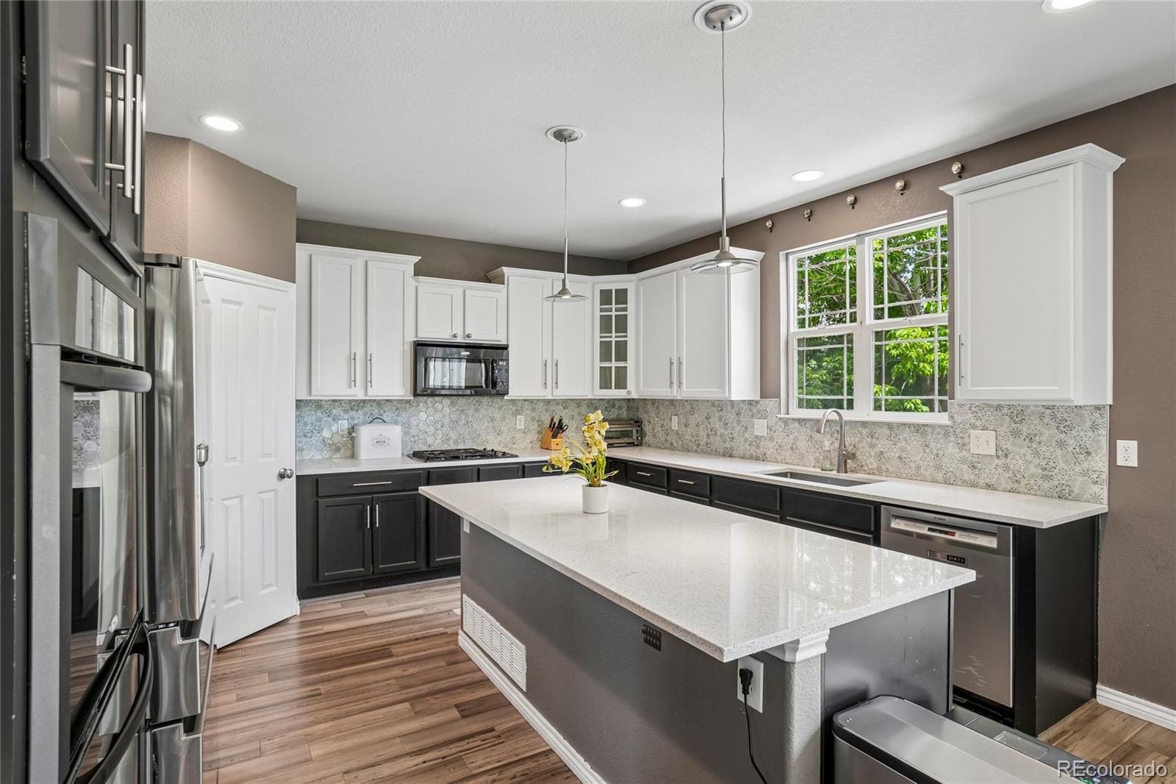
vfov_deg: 72.0
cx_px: 588
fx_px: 539
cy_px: 392
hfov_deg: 95.0
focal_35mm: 16
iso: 125
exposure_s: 1/6
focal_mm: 11
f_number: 8
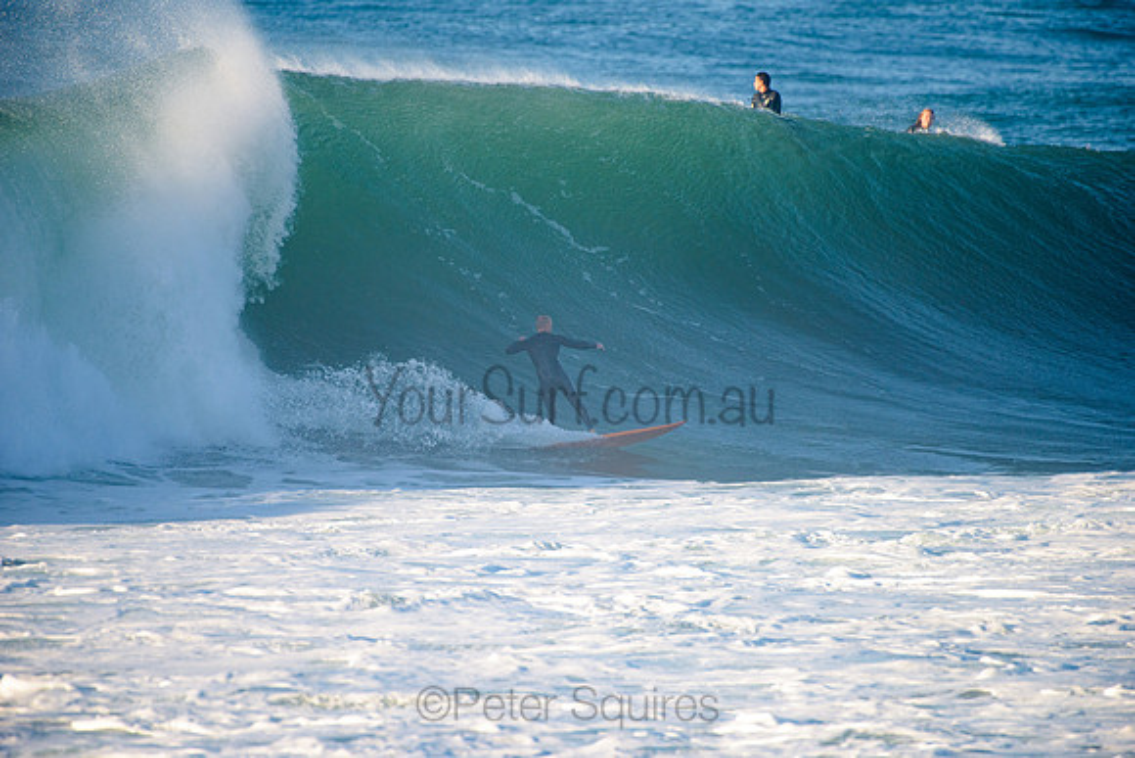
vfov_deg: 2.8
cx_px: 568
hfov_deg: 4.1
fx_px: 15770
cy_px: 379
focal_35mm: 500
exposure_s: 1/1600
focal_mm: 500
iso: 250
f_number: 5.6
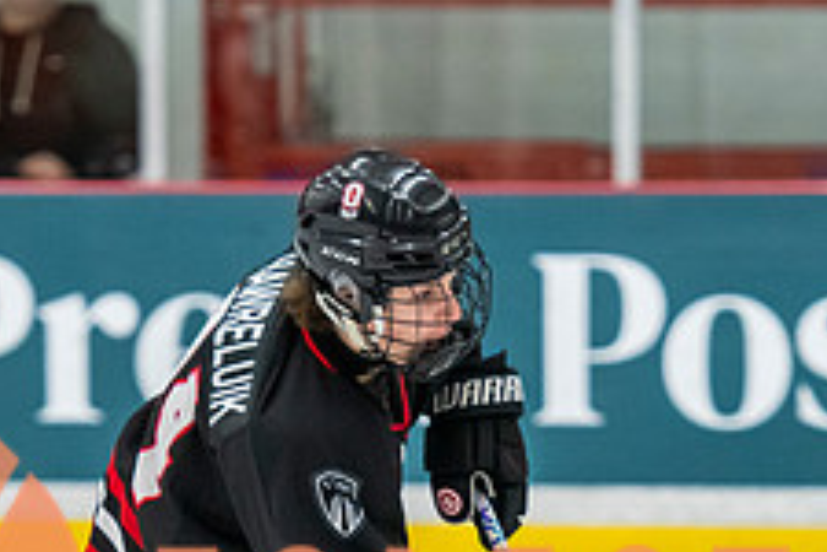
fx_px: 10291
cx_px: 410
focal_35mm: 448
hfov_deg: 4.6
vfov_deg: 3.1
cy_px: 818
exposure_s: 1/640
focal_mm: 135
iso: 2000
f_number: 3.2
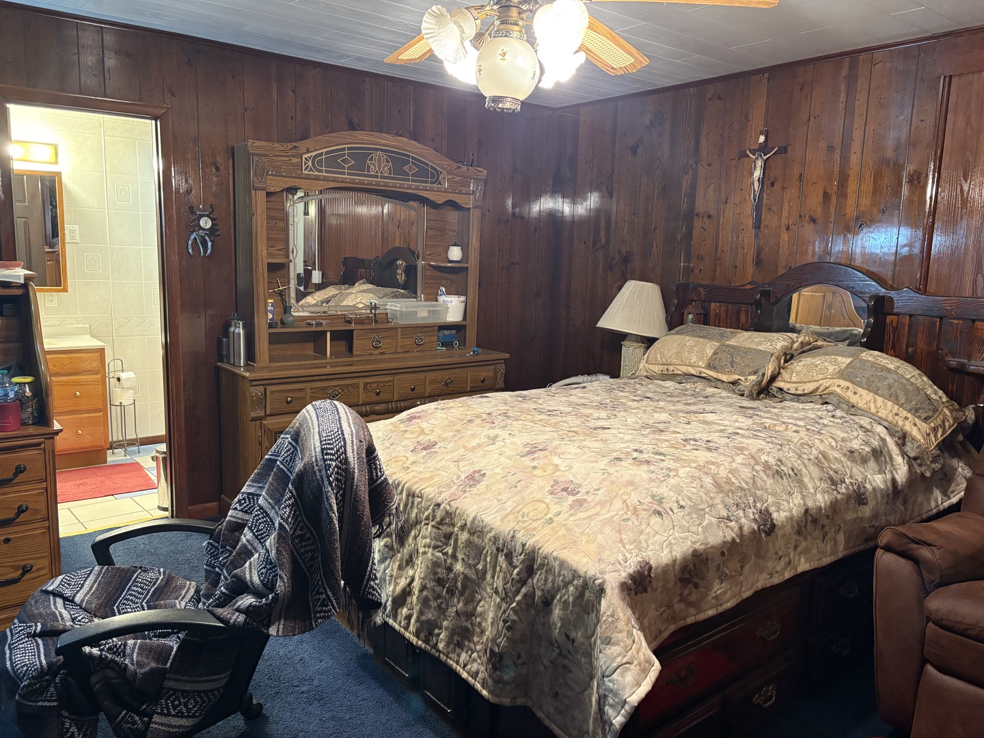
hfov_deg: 67.3
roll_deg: -0.9
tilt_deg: -8.8
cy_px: 369
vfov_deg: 53.1
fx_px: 739
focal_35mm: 26
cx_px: 492
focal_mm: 5.96
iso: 400
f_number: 1.6
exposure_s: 1/60
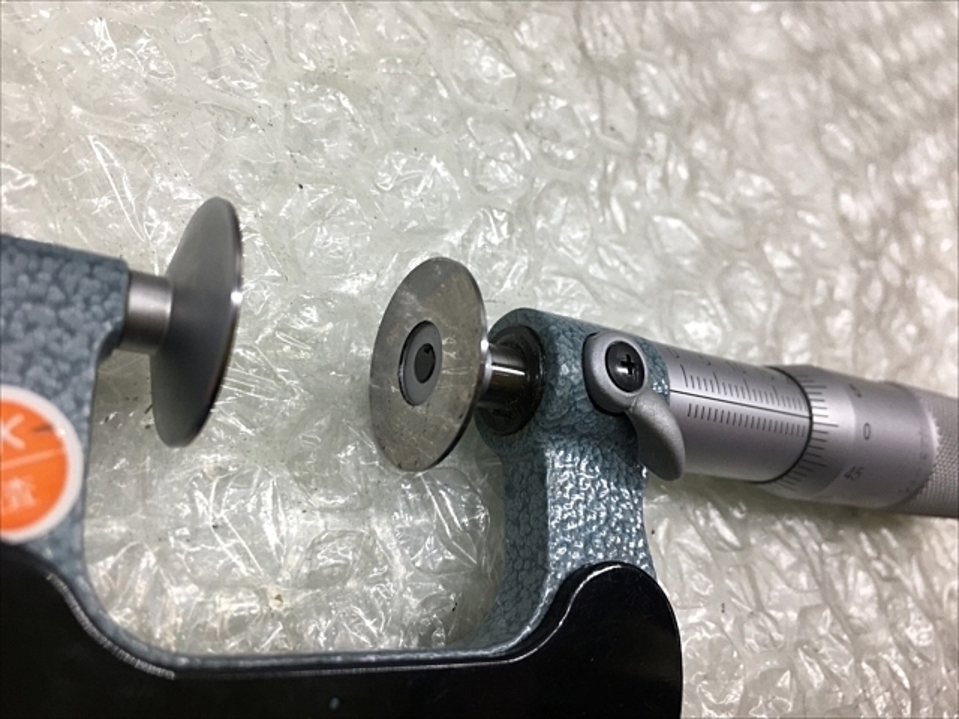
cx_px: 480
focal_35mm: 29
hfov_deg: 61.7
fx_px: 803
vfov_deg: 48.2
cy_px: 360
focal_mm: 4.15
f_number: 2.2
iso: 40
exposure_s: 1/120
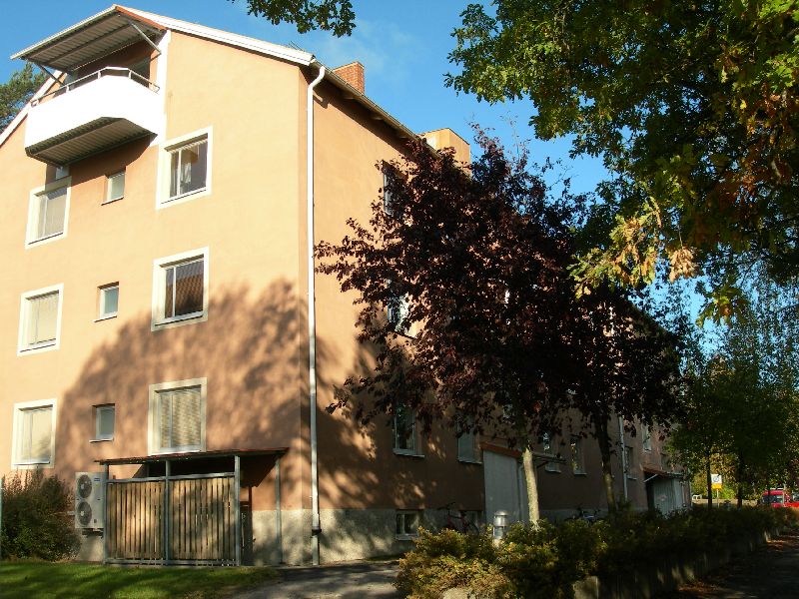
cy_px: 300
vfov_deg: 37.7
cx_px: 400
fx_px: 877
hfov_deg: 49.0
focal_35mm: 38
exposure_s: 1/293
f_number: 4.8
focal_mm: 7.8
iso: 50
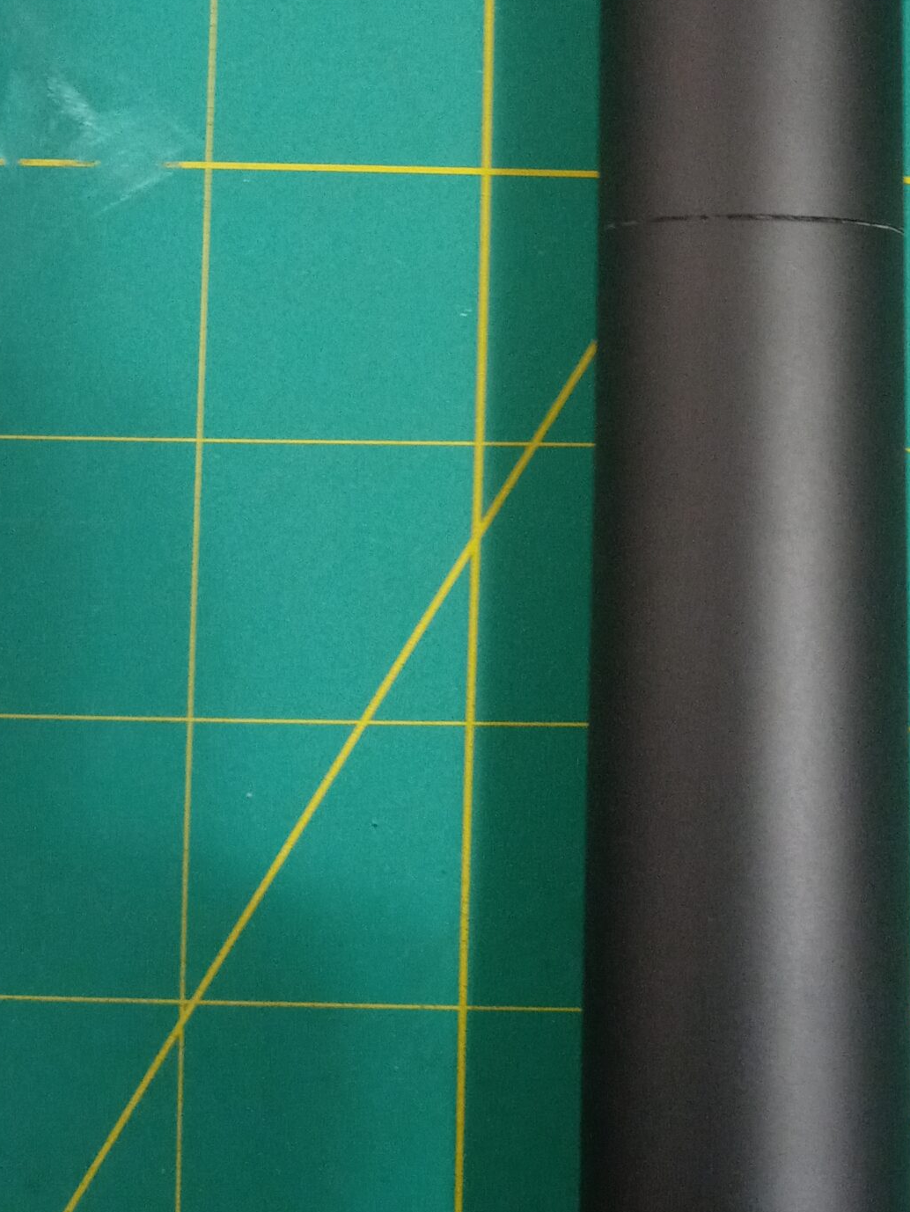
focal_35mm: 52
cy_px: 325
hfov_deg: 27.4
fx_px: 1822
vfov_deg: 36.1
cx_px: 749
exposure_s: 1/24
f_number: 1.8
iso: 818
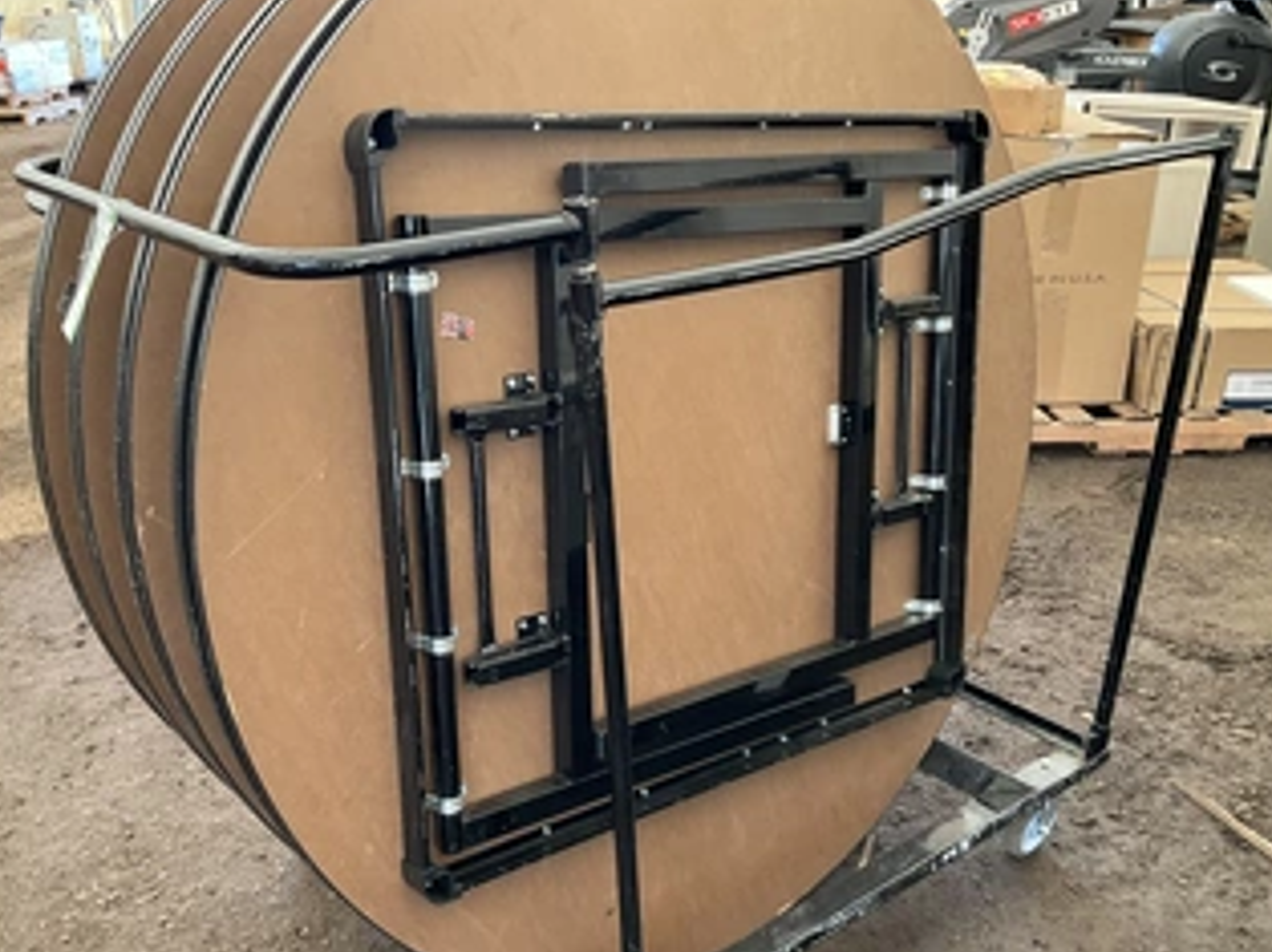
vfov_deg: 38.5
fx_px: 1359
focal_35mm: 37
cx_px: 555
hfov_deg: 50.0
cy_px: 555
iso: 50
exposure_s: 1/122
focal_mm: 3
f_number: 1.8
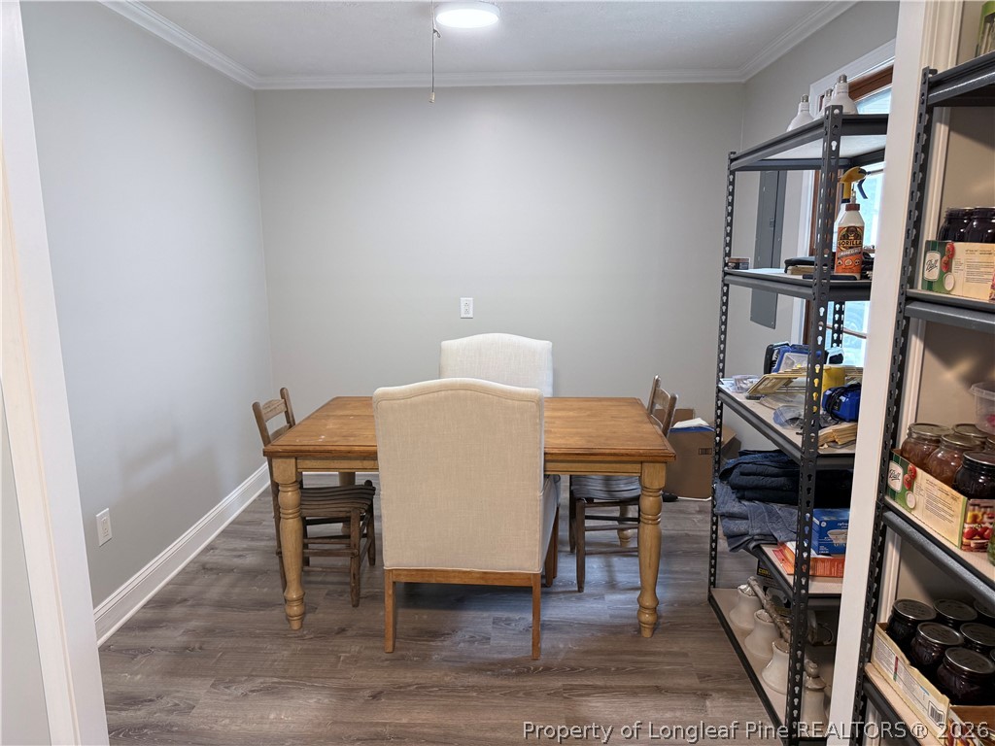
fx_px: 690
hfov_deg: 71.6
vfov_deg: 56.8
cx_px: 498
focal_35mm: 24
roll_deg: -0.1
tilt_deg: -10.7
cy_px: 373
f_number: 1.78
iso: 200
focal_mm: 6.76
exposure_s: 1/59
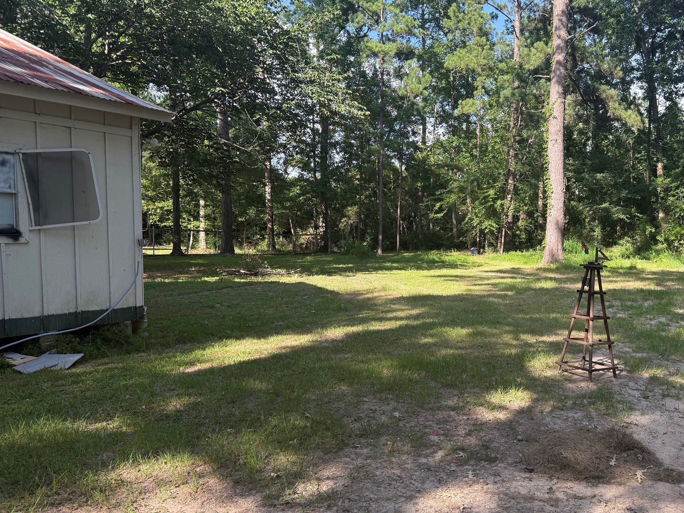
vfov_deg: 46.8
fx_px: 593
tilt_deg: -1.8
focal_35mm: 30
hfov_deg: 59.2
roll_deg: -0.4
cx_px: 426
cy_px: 263
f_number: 1.78
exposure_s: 1/722
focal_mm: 6.76
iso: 100
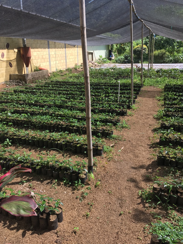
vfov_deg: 61.7
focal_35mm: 29
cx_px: 92
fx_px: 204
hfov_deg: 48.2
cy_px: 122
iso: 25
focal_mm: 4.15
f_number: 2.2
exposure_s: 1/469
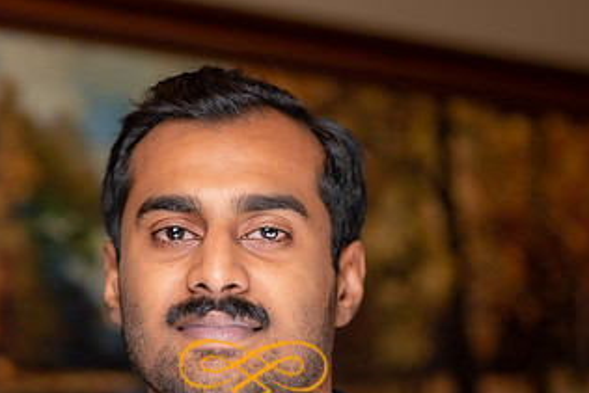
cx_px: 147
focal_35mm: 156
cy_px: 295
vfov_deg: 8.8
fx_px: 2553
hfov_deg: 13.1
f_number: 2
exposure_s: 1/200
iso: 100
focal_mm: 85
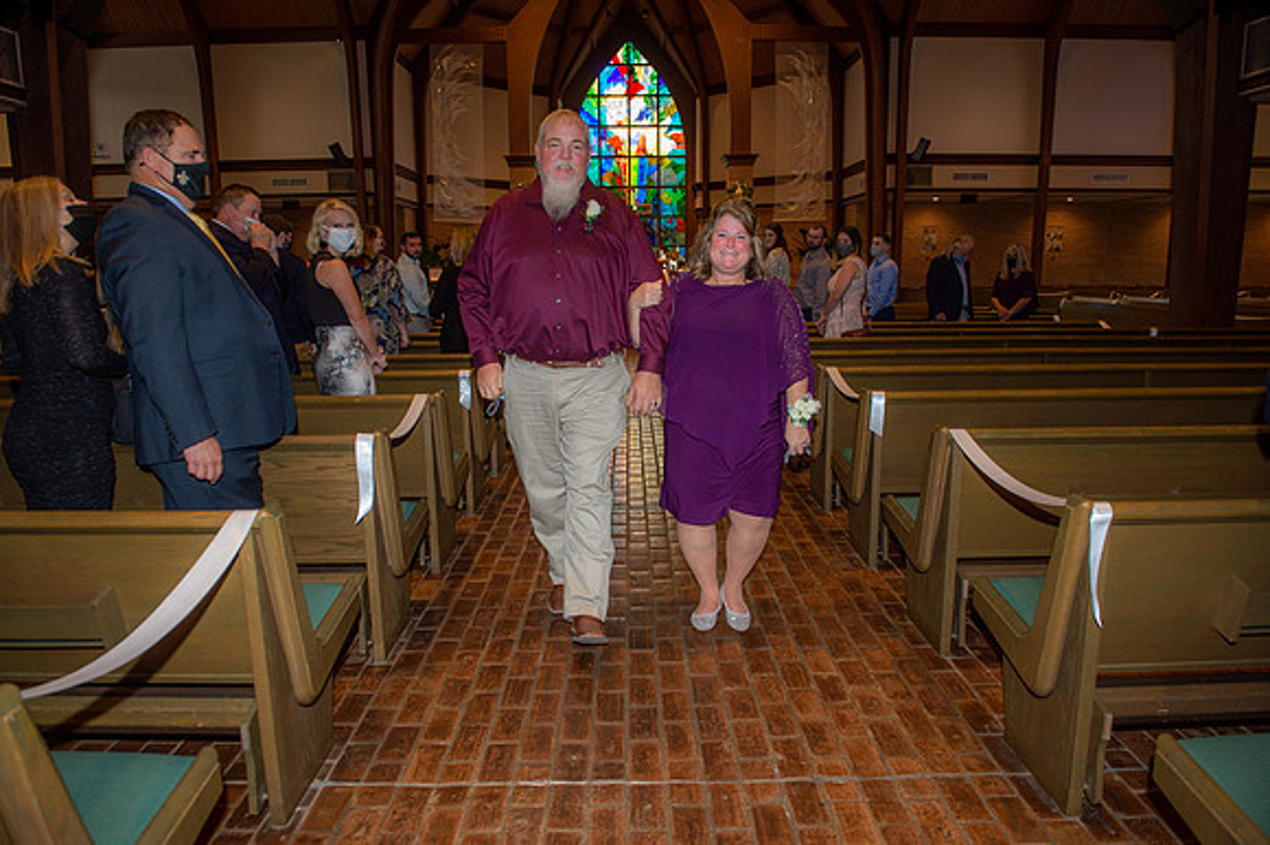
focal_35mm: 24
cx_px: 635
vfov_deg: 53.1
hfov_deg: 73.8
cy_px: 422
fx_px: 846
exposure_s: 1/125
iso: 1250
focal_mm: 24
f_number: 5
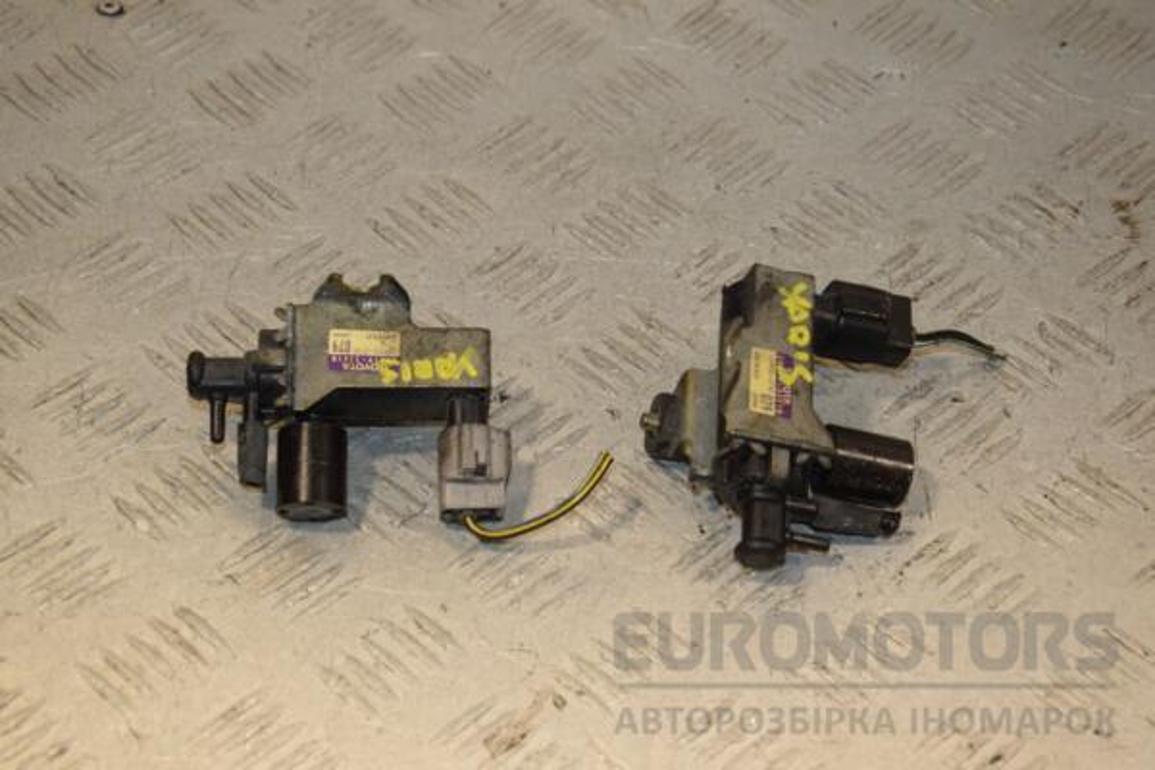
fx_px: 2791
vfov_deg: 15.7
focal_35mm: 87
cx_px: 578
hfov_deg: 23.4
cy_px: 385
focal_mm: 58
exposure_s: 1/200
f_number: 7.1
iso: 800
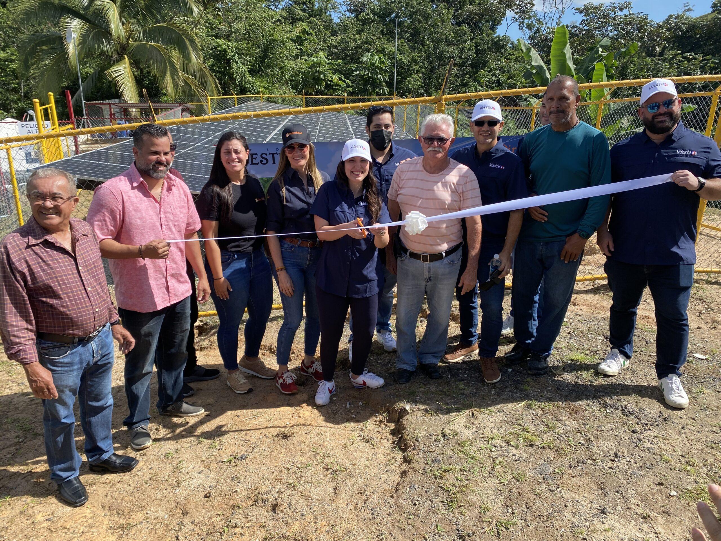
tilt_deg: -19.7
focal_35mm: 26
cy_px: 270
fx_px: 542
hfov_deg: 67.3
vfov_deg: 53.1
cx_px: 360
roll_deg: -0.9
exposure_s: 1/1543
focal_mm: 4.25
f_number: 1.8
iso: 32
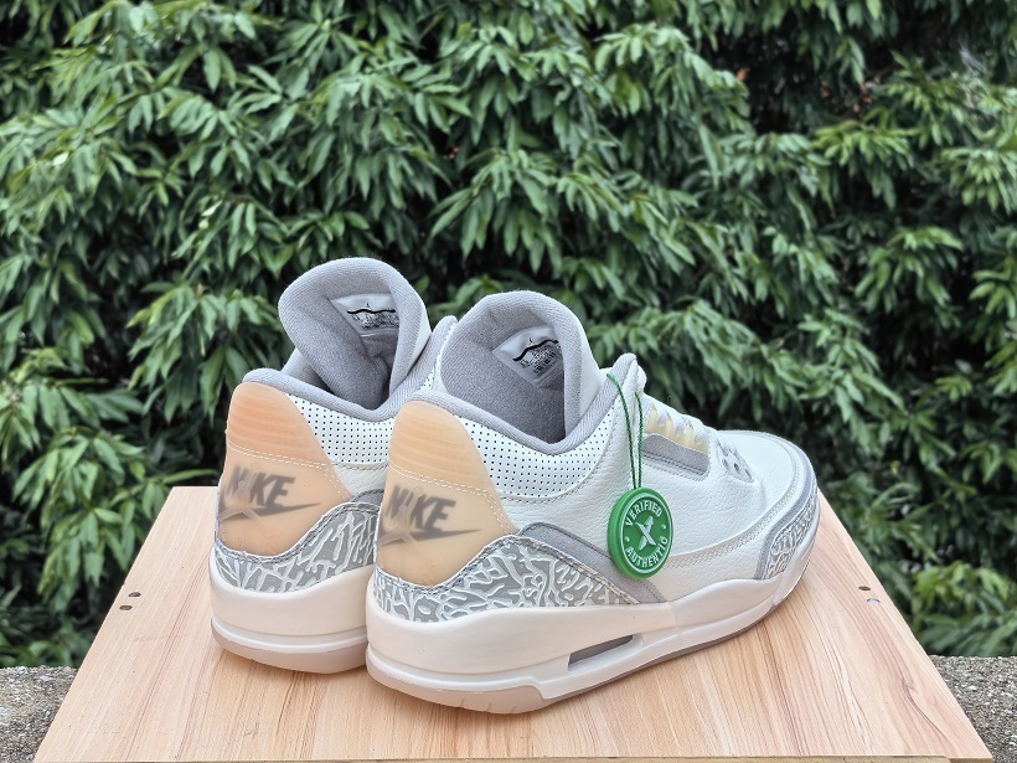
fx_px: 1645
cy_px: 382
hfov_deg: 34.3
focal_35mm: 56
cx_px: 508
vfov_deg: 26.1
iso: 50
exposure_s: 1/1311
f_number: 2
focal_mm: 5.75
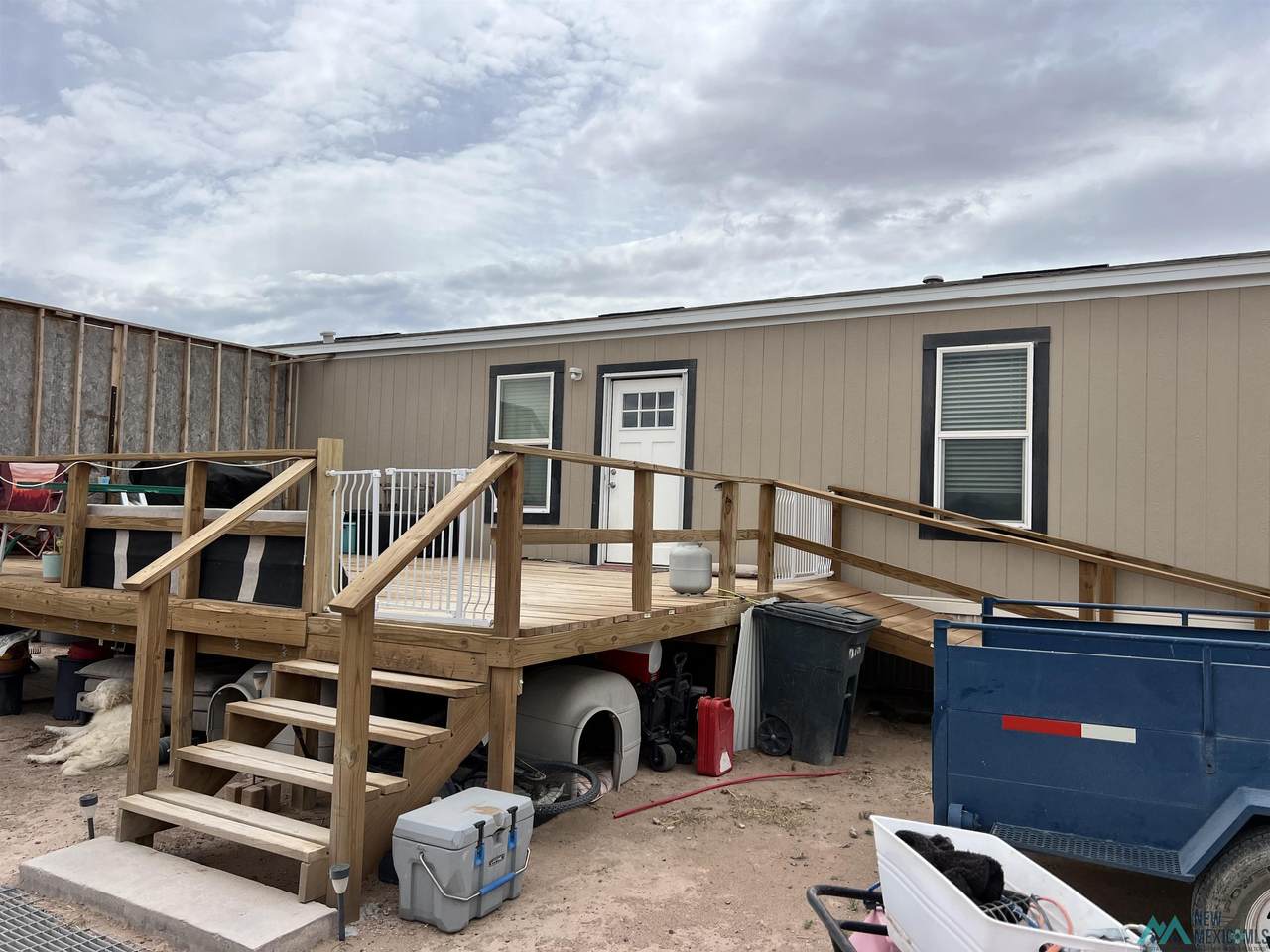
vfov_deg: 53.1
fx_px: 954
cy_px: 476
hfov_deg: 67.3
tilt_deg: +1.3
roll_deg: -2.1
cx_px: 635
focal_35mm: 26
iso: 50
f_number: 1.5
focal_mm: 5.7
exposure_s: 1/8696
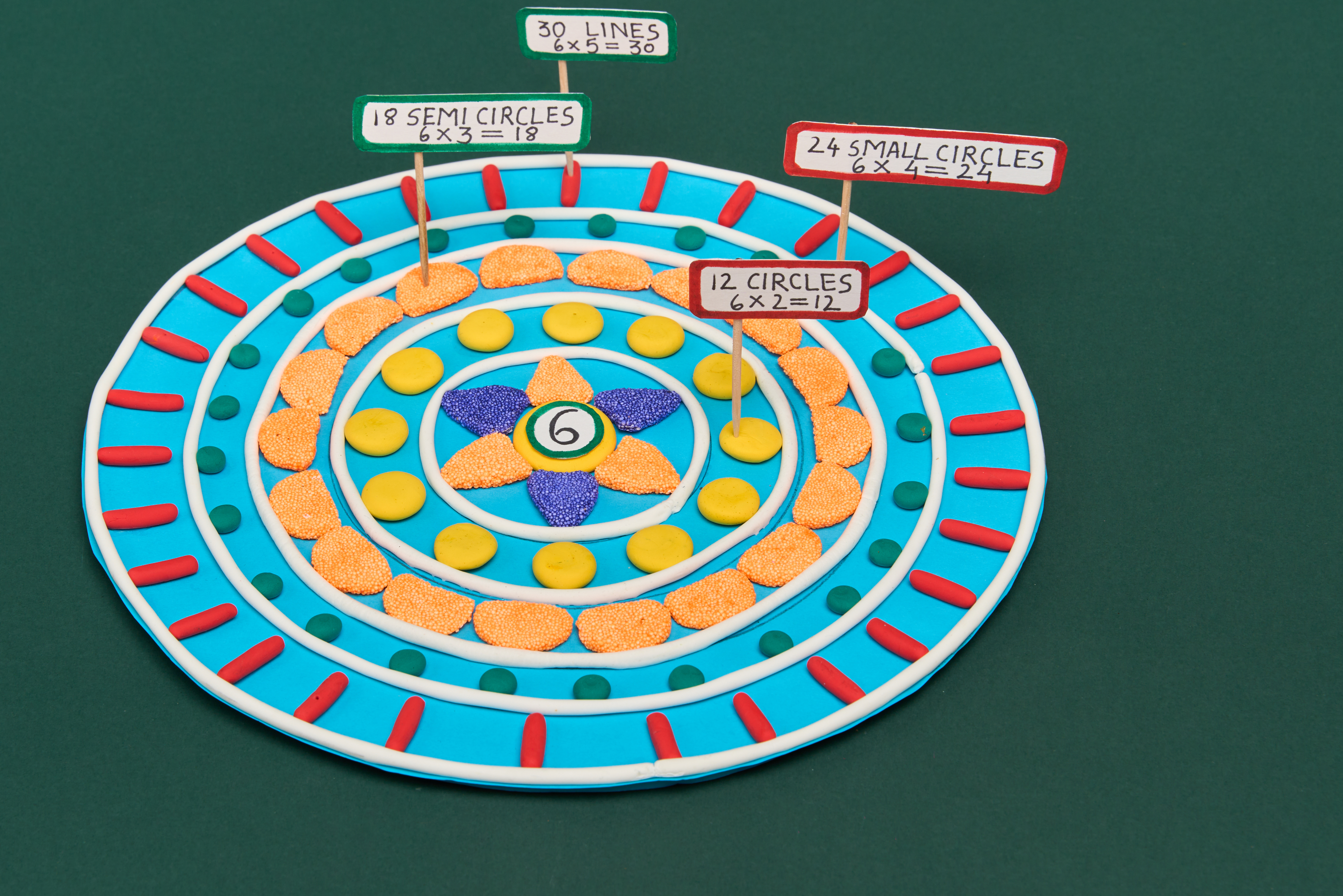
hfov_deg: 24.7
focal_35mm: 82
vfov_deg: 16.7
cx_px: 595
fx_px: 3059
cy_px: 432
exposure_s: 1/100
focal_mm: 65
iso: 160
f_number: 13
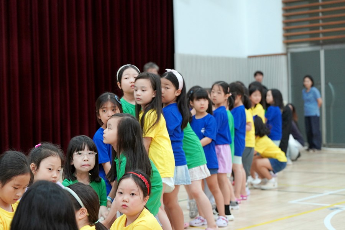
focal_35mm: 70
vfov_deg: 19.5
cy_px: 115
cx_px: 172
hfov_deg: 28.8
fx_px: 671
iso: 2500
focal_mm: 70
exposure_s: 1/160
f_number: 4
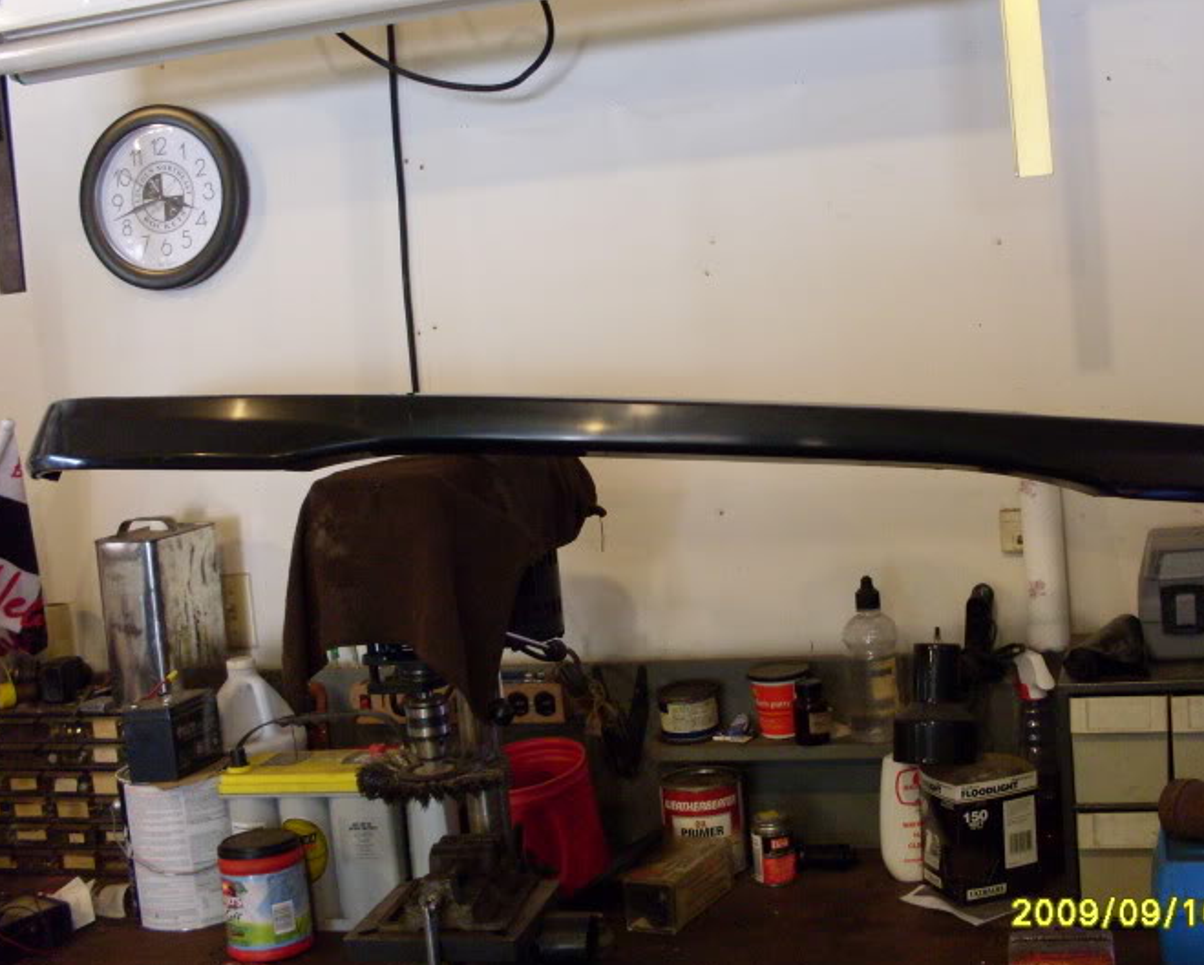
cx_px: 691
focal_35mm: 45
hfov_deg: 41.0
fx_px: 1604
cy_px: 472
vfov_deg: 33.5
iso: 200
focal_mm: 6.3
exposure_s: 1/30
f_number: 2.8
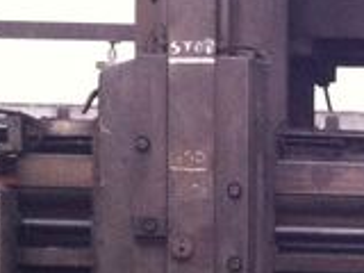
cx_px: 530
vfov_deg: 8.3
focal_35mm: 175
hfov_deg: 10.9
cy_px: 375
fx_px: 1840
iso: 250
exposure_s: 1/17
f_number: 2.8
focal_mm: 3.85
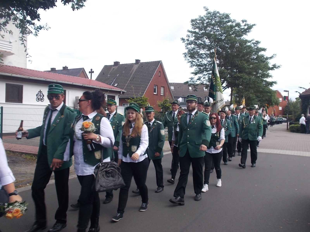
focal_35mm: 34
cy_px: 116
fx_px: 304
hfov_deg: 54.0
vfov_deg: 41.8
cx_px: 155
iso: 80
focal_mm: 6
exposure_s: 1/100
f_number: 9.2
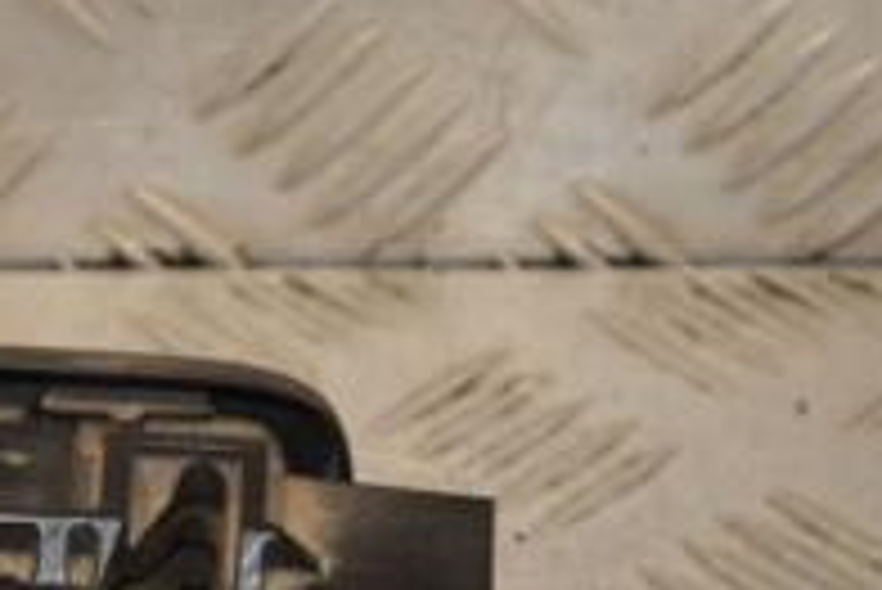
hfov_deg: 6.4
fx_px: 7870
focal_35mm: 321
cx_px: 18
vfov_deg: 4.3
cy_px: 595
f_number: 6.3
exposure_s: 1/200
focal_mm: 70
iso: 800
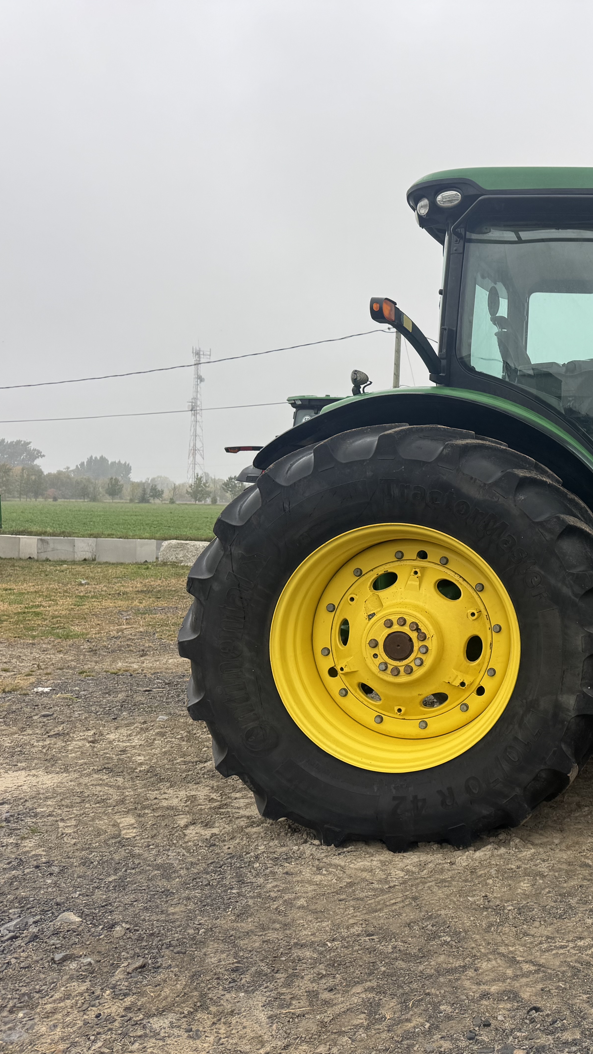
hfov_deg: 29.4
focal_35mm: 35
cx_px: 695
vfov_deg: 56.6
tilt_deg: +1.6
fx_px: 978
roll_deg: -1.7
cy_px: 528
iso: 80
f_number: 1.78
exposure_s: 1/376
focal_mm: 6.76
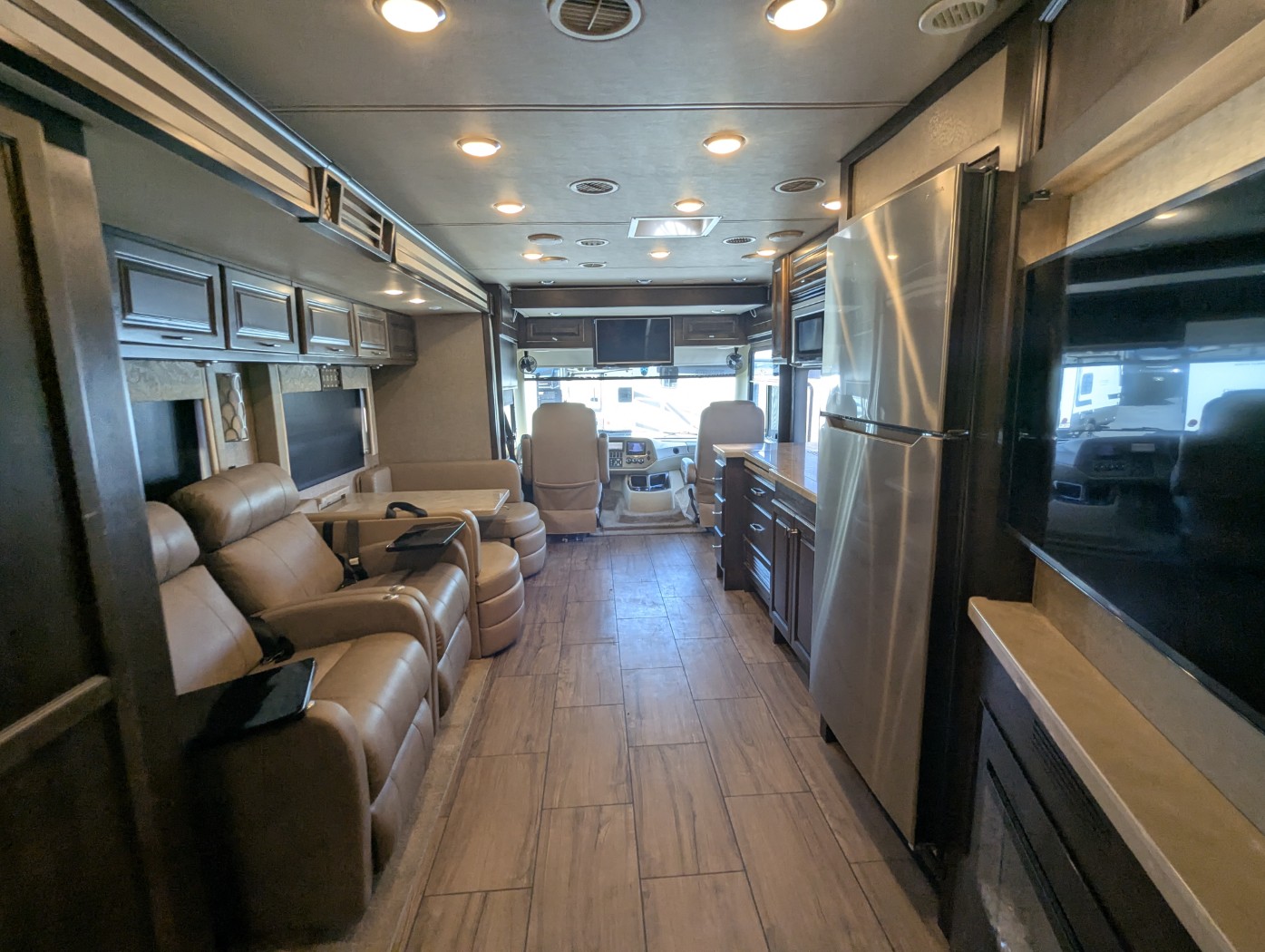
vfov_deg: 78.2
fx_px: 585
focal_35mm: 16
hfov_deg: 94.4
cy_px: 476
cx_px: 632
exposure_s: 1/109
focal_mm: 2.35
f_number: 2.2
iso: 105
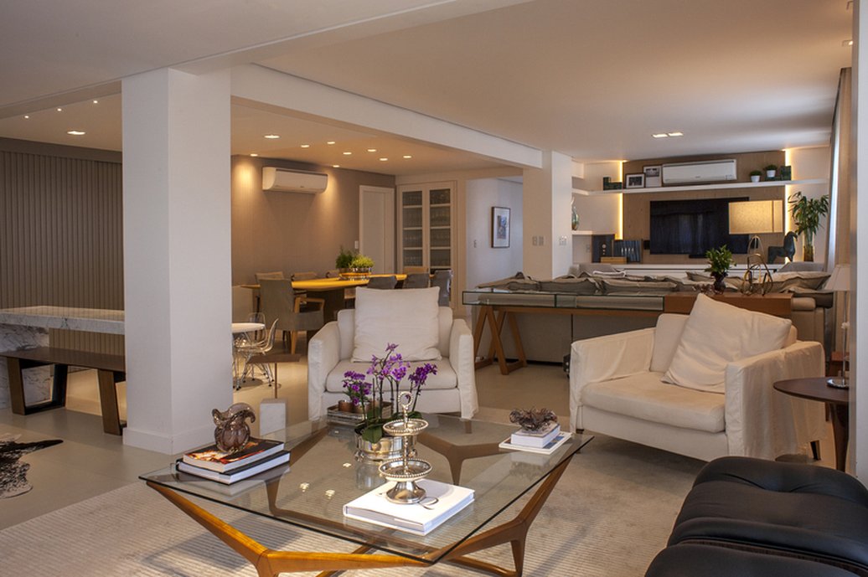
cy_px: 288
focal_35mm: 24
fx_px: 578
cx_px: 434
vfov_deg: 53.1
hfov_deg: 73.8
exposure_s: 1/6
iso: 250
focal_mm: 24
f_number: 16
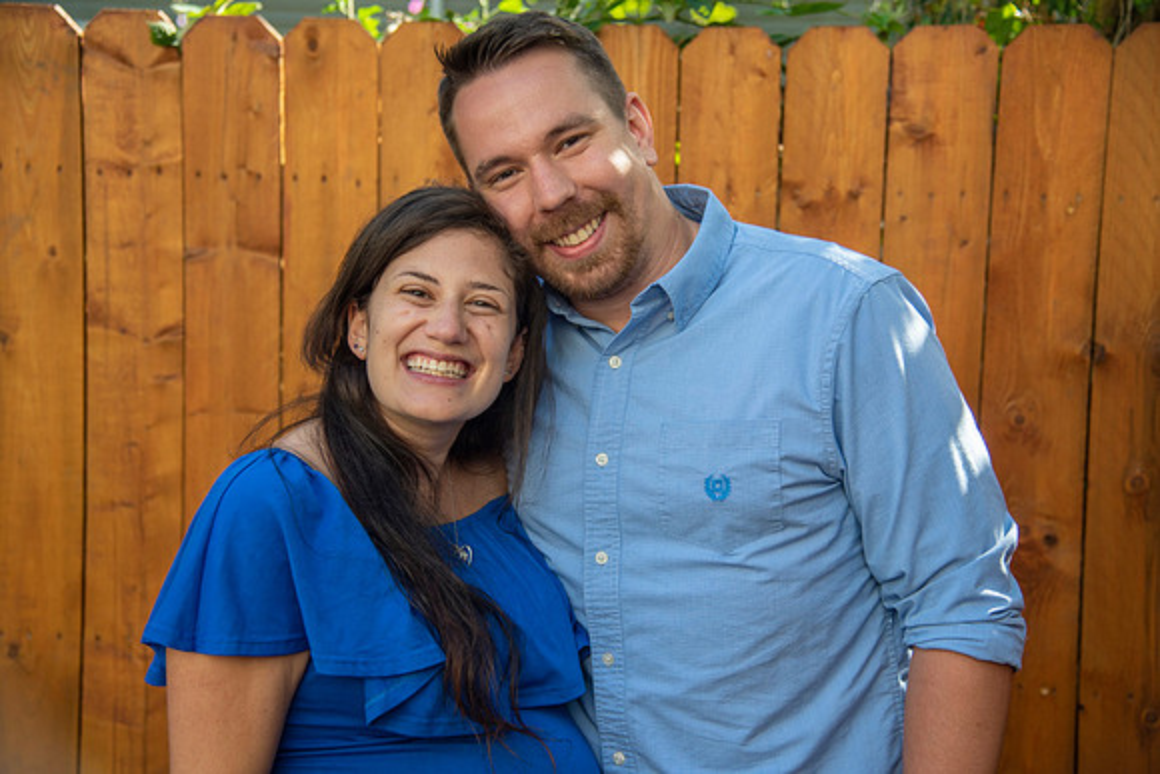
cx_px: 580
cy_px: 387
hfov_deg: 38.2
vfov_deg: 26.0
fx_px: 1676
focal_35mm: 52
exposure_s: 1/320
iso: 125
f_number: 4
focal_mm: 52
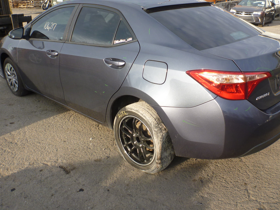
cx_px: 152
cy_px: 98
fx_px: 283
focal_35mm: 35
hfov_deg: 52.6
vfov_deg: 40.7
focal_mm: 4.9
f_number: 3.3
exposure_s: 1/250
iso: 100
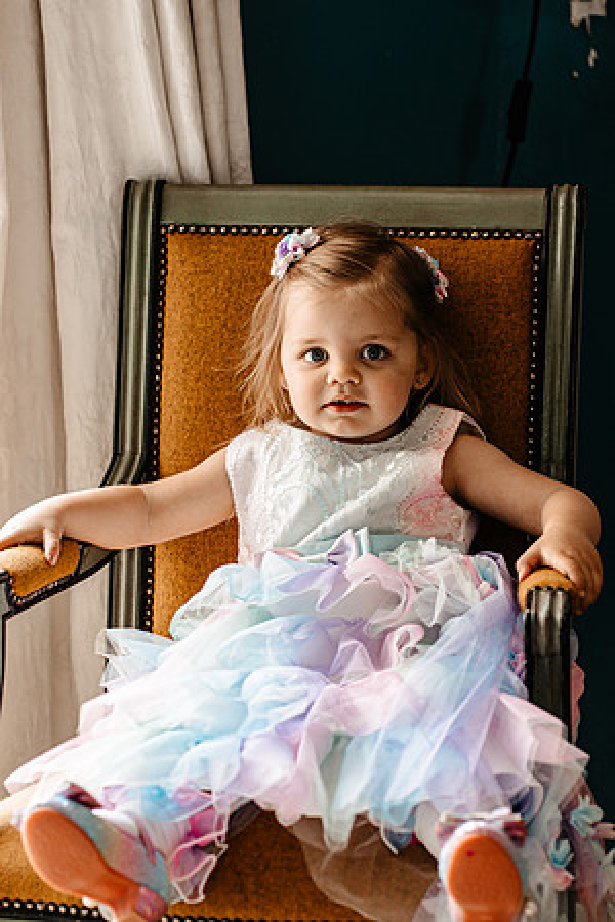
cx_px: 308
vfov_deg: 16.1
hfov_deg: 10.8
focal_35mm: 127
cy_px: 461
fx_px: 3254
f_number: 2.8
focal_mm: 85
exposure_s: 1/160
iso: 320
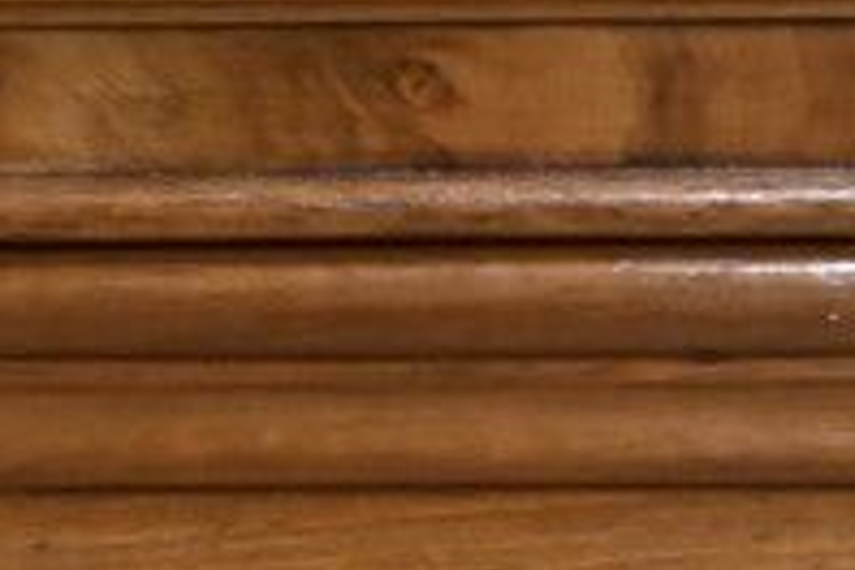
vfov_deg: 4.5
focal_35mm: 303
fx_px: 7196
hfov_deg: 6.7
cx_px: -255
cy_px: -69
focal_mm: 50
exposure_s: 1/200
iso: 5000
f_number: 7.1
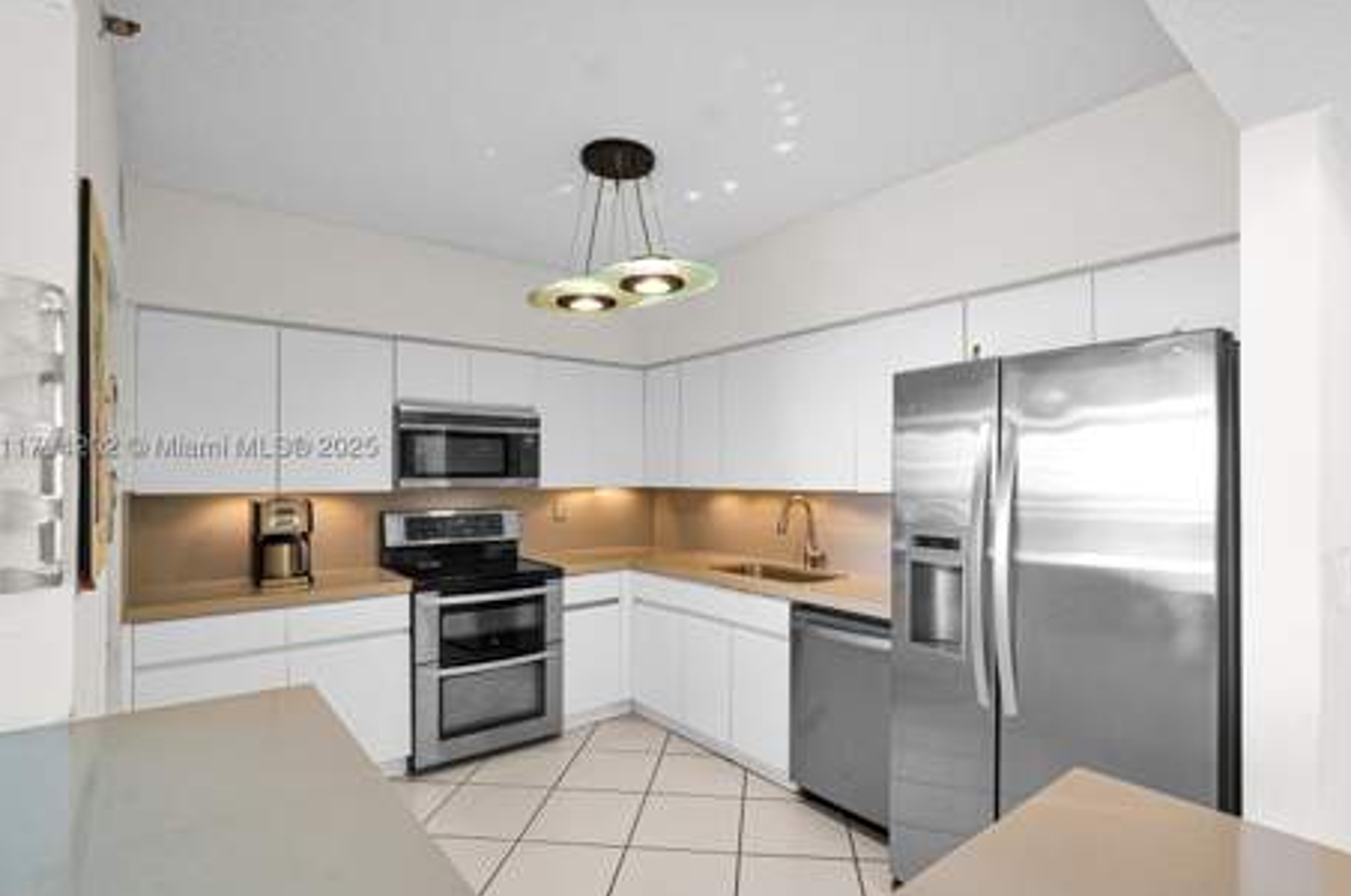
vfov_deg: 70.3
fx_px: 637
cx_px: 690
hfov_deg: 93.3
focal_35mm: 17
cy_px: 449
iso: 200
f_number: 8
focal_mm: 16
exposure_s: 1/4
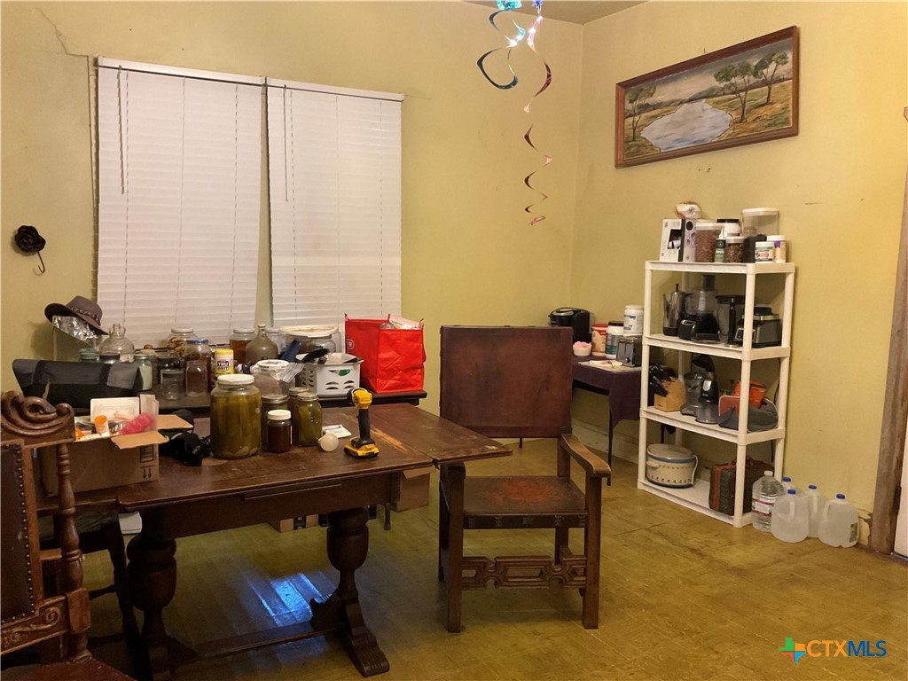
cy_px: 340
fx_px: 761
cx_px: 454
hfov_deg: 61.7
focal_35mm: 29
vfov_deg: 48.2
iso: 320
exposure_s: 1/40
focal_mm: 3
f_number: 1.8
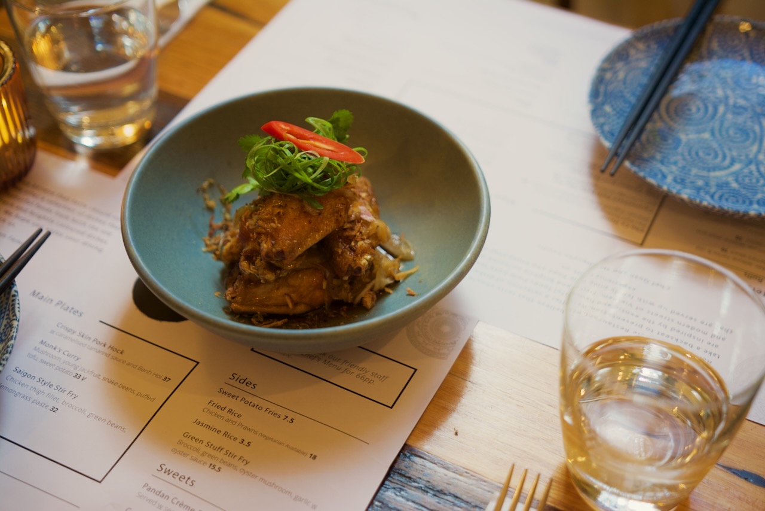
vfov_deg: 25.8
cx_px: 382
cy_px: 256
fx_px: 1116
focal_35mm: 52
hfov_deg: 37.8
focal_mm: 35
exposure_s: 1/50
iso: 1000
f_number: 1.8
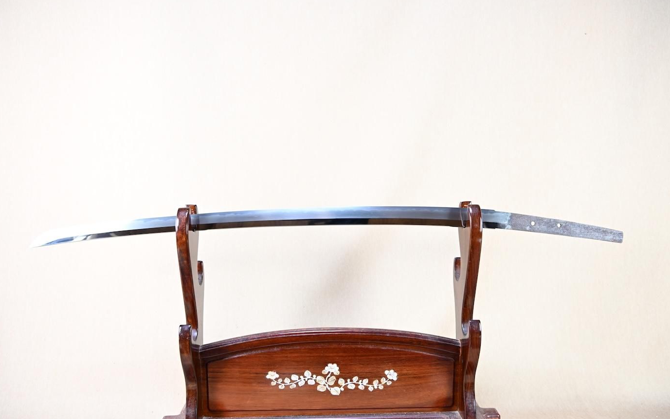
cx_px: 335
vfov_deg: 42.5
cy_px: 214
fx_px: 539
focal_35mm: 30
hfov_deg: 63.7
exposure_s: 1/3
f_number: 3.5
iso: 100
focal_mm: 19
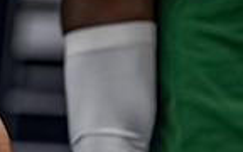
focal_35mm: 625
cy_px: -106
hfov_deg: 3.3
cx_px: -240
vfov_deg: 2.1
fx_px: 4139
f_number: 2.8
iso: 1250
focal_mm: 137
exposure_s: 1/320
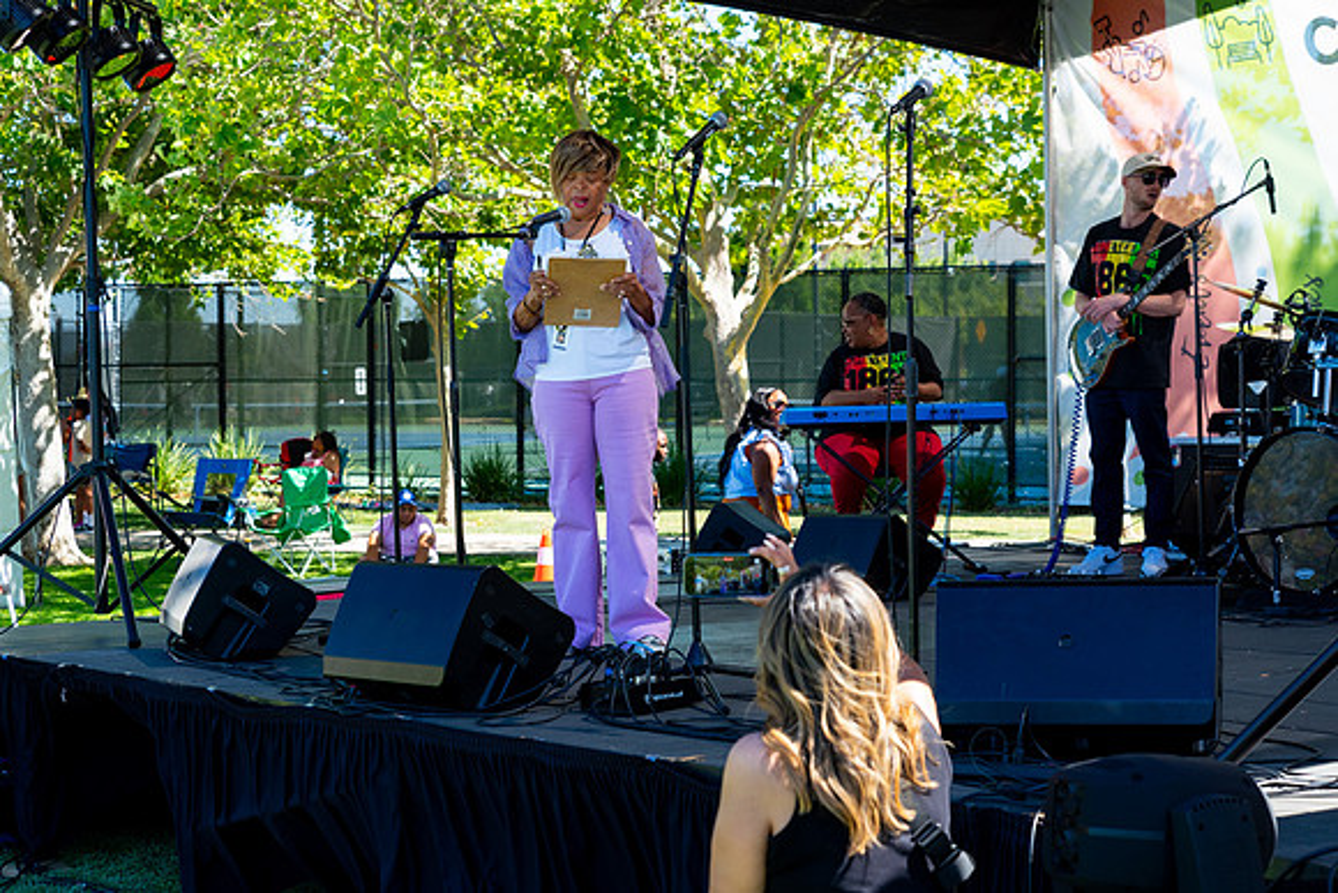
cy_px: 446
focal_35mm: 70
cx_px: 669
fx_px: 2602
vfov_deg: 19.5
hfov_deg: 28.8
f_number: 5.6
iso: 320
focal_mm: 70
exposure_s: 1/640
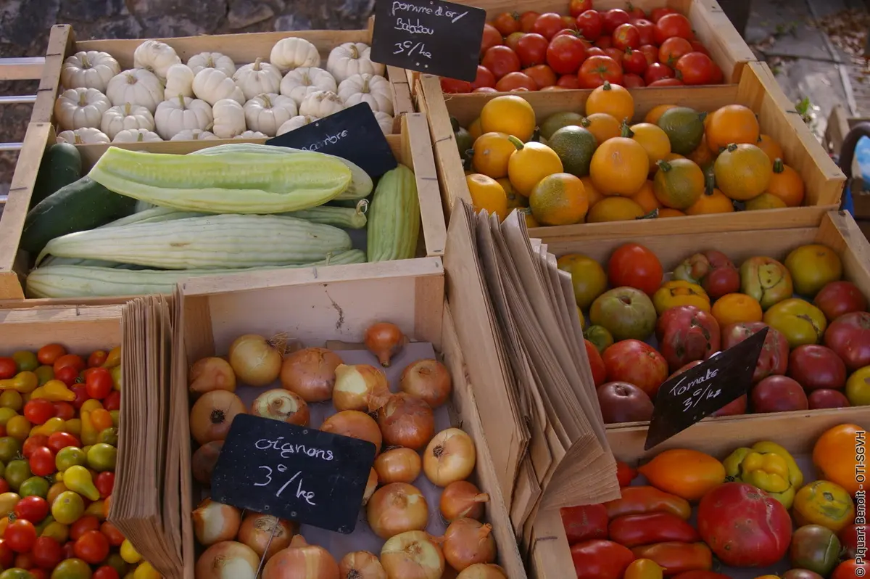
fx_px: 1123
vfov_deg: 28.9
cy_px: 290
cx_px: 435
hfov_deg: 42.4
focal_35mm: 46
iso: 200
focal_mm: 31
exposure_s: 1/125
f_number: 5.6
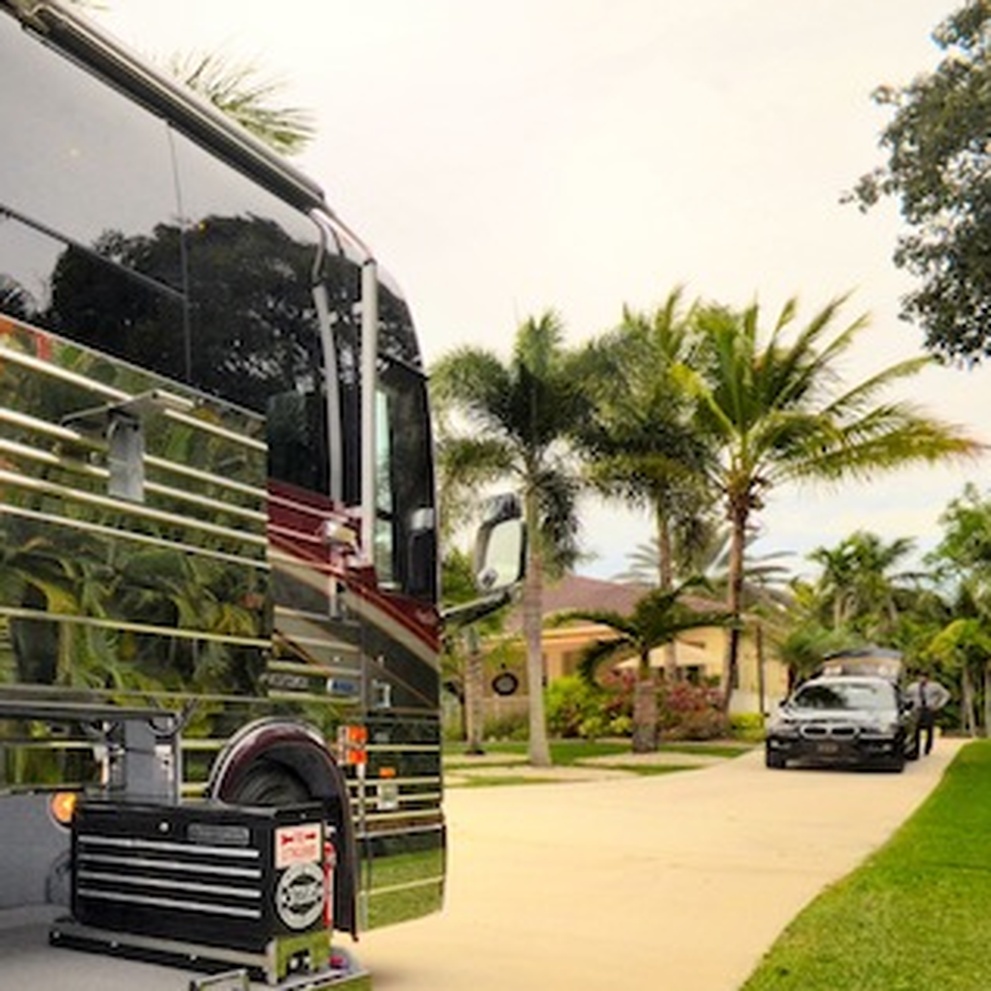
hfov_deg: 38.8
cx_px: -175
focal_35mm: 32
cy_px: 748
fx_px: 1036
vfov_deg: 49.0
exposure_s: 1/250
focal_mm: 10
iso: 400
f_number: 13
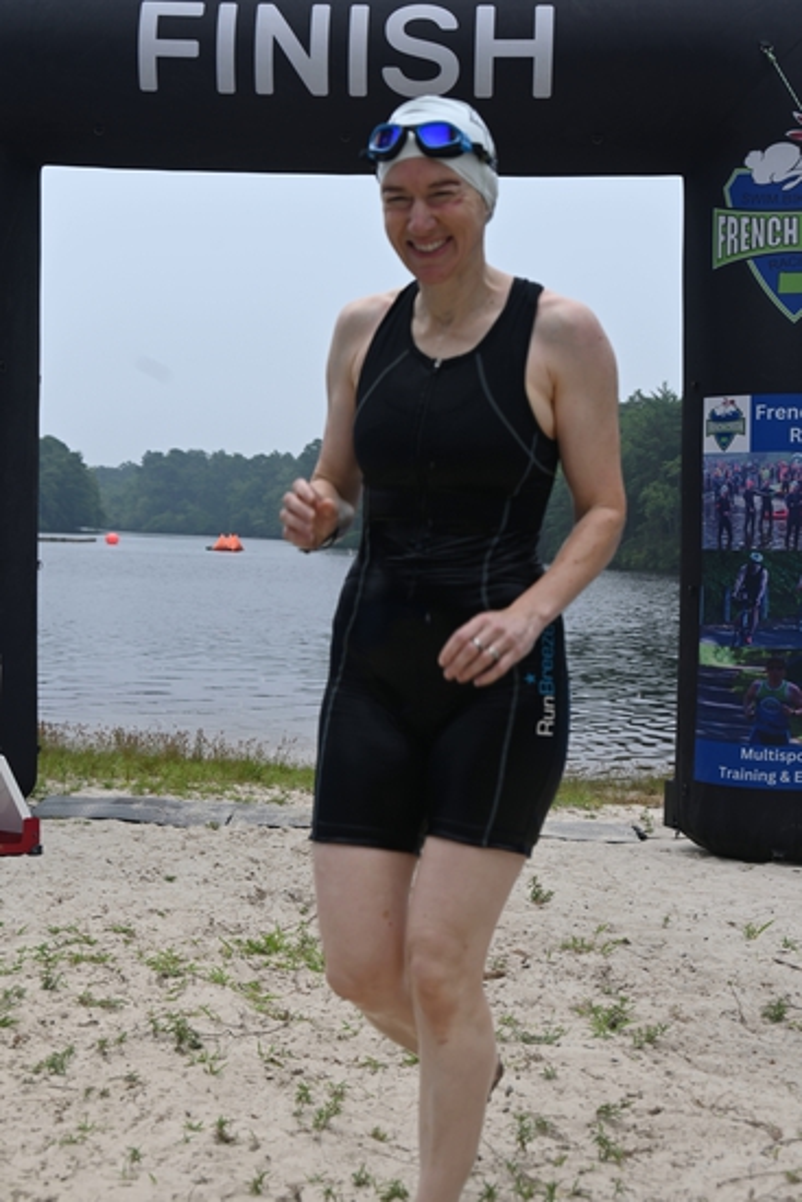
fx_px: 1469
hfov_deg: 30.5
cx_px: 401
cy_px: 601
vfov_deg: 44.5
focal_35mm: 44
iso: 100
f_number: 6.3
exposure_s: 1/320
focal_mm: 44
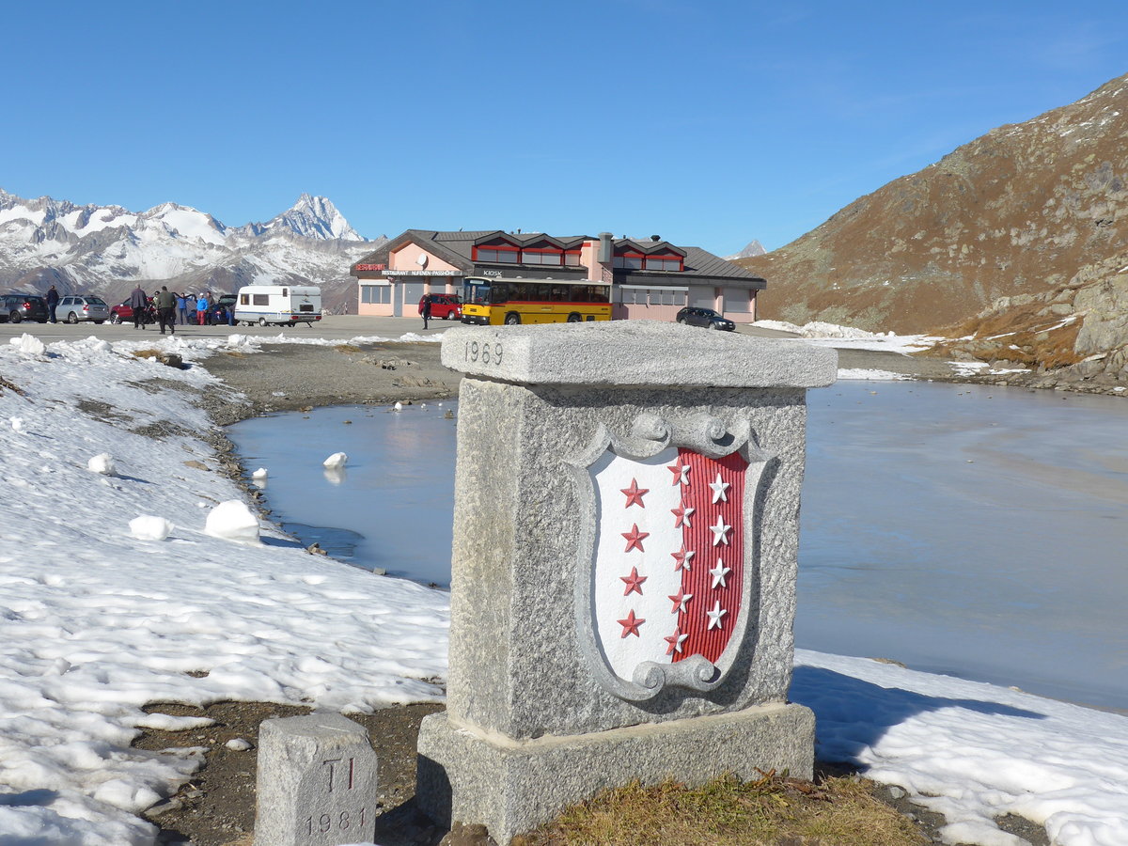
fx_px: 1597
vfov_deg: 29.7
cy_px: 423
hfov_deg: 38.9
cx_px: 564
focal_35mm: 49
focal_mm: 10.1
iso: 80
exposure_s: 1/1600
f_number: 3.5
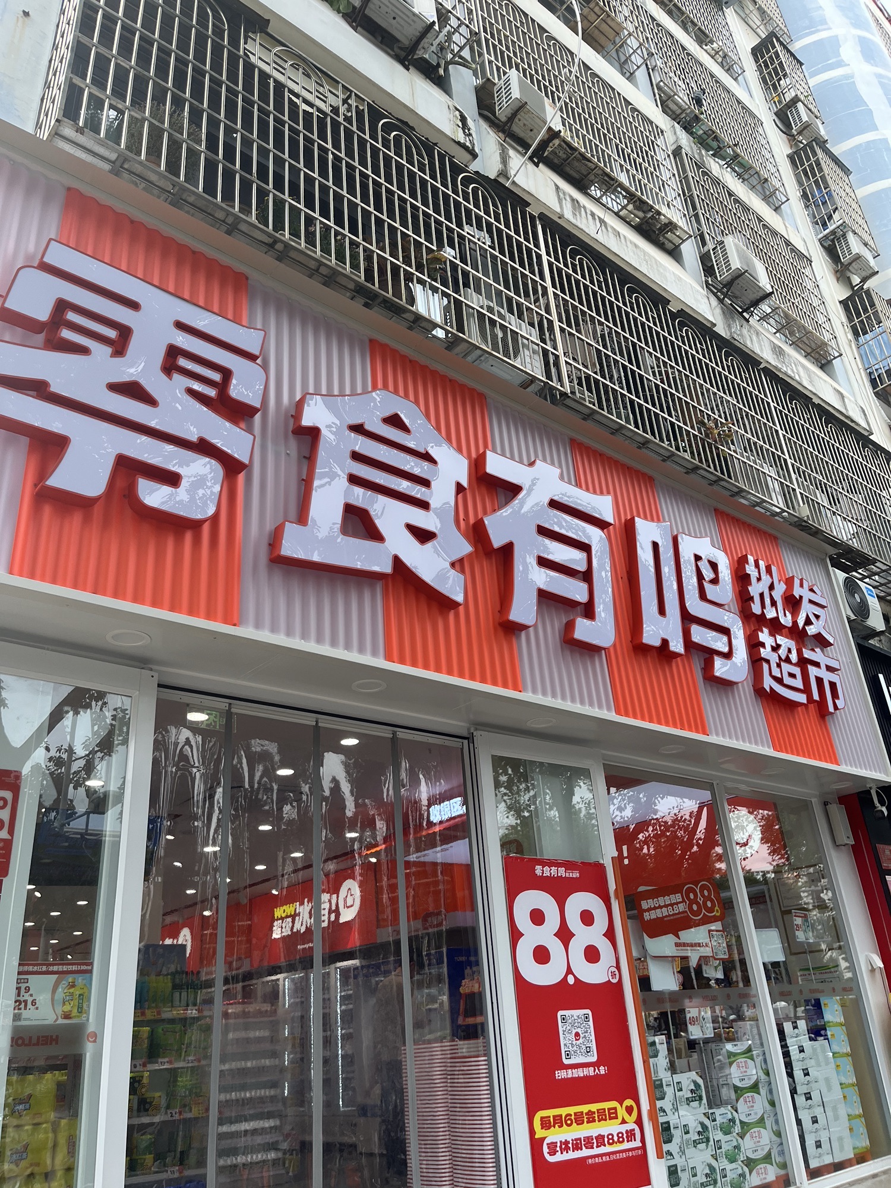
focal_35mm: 26
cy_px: 594
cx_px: 446
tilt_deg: +27.1
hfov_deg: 53.1
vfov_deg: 67.3
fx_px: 892
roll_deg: +4.3
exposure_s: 1/898
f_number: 1.6
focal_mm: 5.1
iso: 50
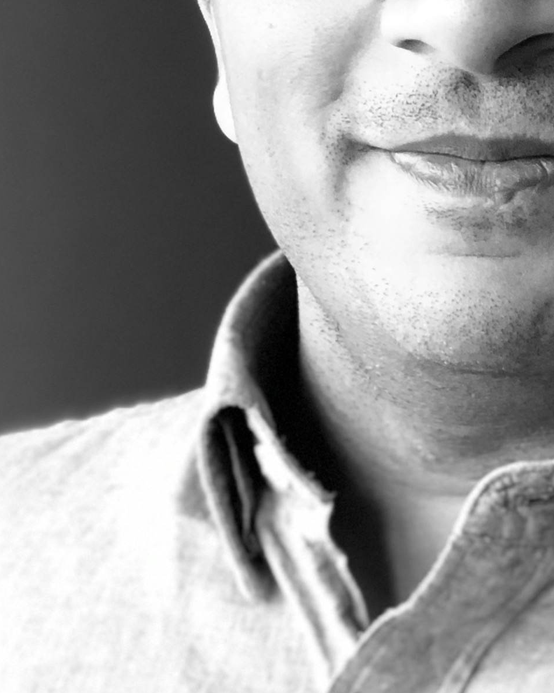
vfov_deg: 10.2
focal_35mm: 189
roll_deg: +0.6
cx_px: 497
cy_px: 294
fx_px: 3873
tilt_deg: -2.8
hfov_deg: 8.2
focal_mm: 6.6
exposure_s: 1/30
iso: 100
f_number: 2.8
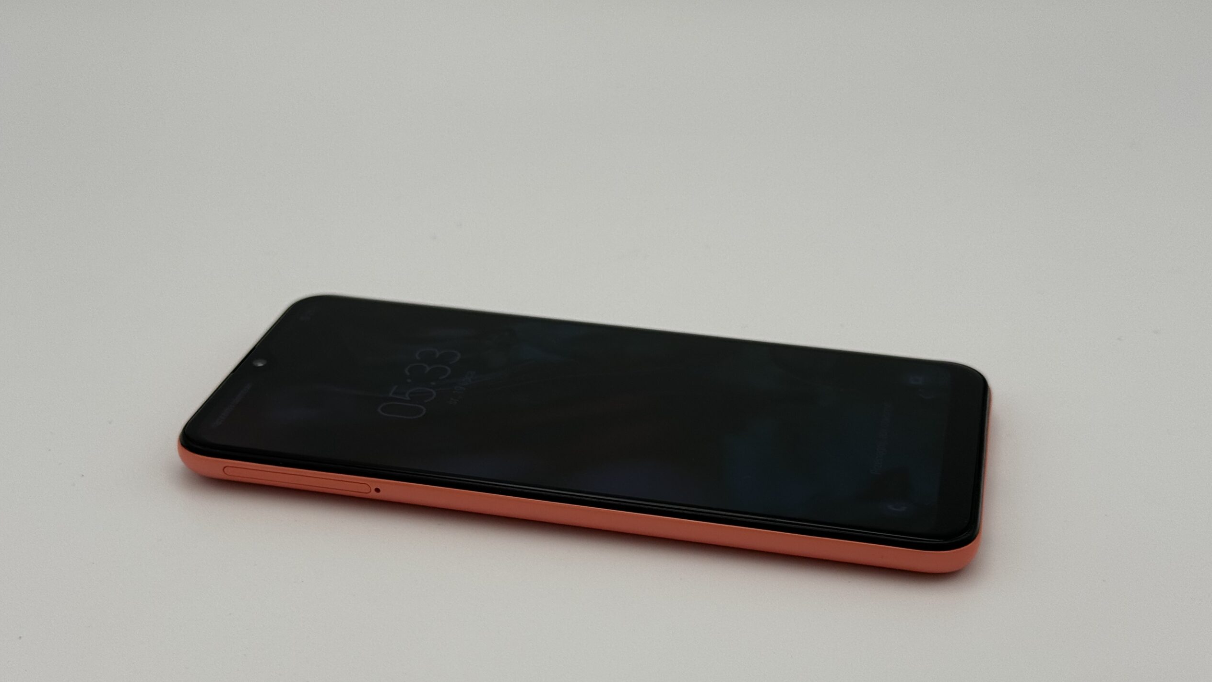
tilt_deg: -29.3
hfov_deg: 39.2
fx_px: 1703
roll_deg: -0.4
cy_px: 427
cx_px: 602
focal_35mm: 53
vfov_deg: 22.6
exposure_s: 1/1185
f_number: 1.78
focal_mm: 6.76
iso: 64
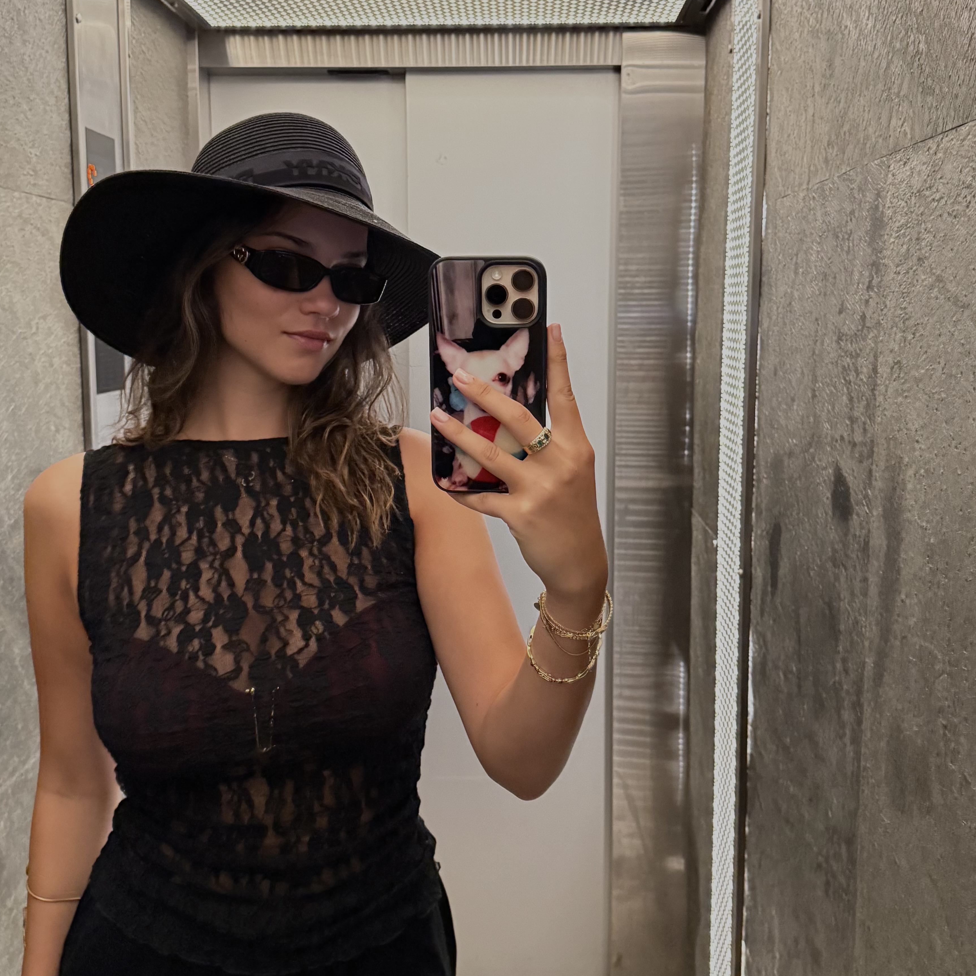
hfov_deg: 47.2
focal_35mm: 35
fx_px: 1116
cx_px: 483
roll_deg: -0.2
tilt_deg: -6.4
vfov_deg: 47.1
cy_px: 432
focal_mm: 6.76
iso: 1000
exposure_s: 1/39
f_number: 1.78
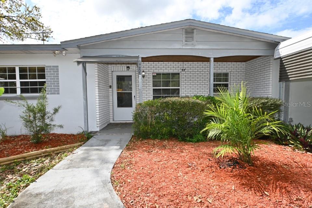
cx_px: 156
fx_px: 156
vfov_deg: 67.4
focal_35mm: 18
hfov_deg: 90.0
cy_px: 104
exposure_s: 1/200
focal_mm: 12
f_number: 7.1
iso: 100
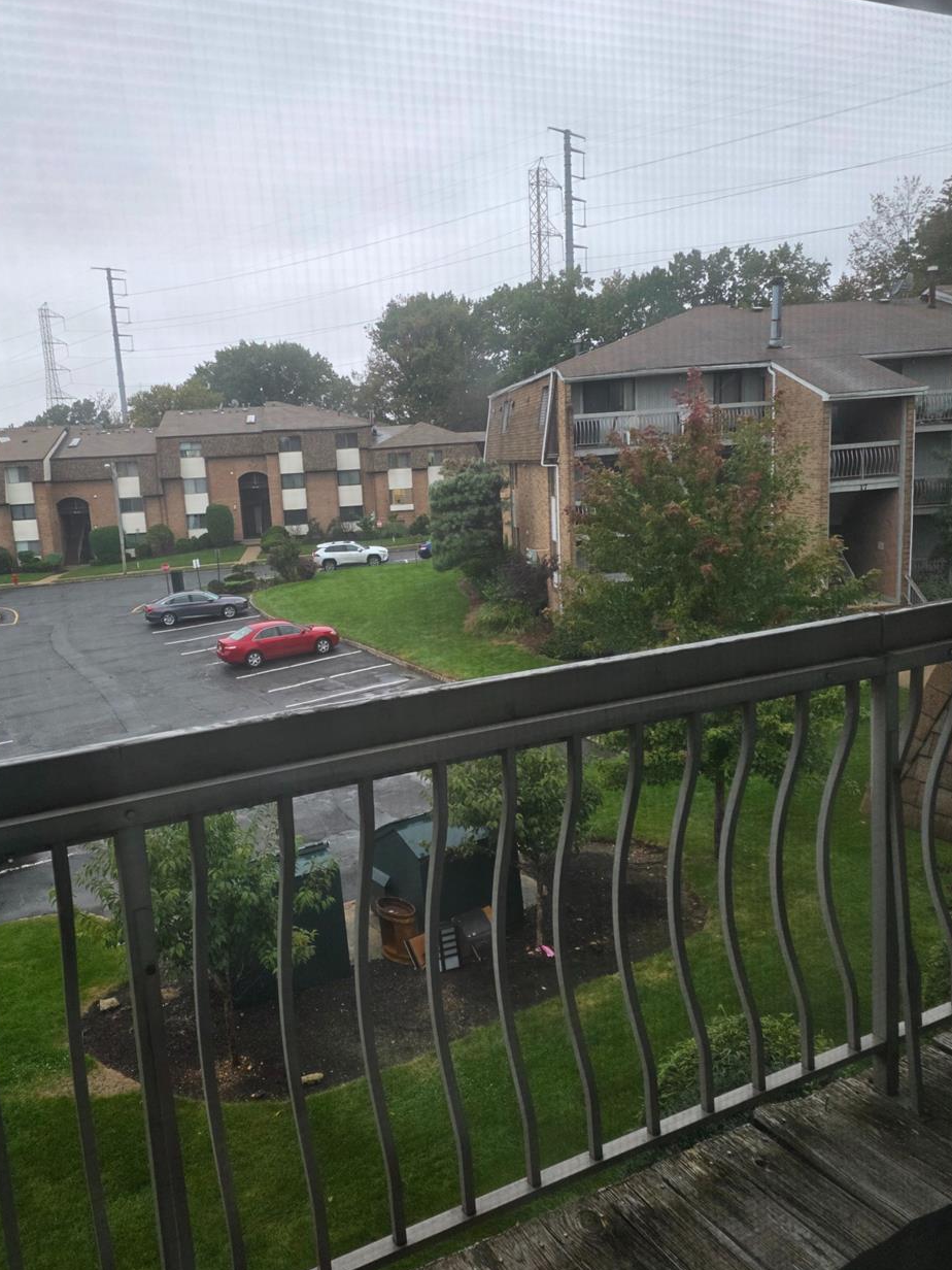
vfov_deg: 63.4
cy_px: 646
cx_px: 401
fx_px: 1027
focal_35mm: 28
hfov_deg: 49.6
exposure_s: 1/120
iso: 200
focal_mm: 6.25
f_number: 1.7
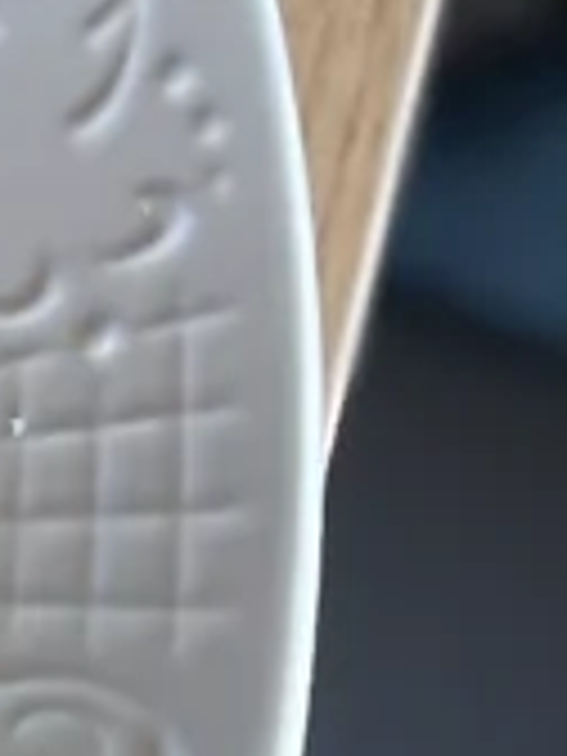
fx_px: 4062
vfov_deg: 10.1
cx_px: -1134
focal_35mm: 186
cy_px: 1282
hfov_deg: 7.1
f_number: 1.5
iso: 64
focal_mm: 5.7
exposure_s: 1/100
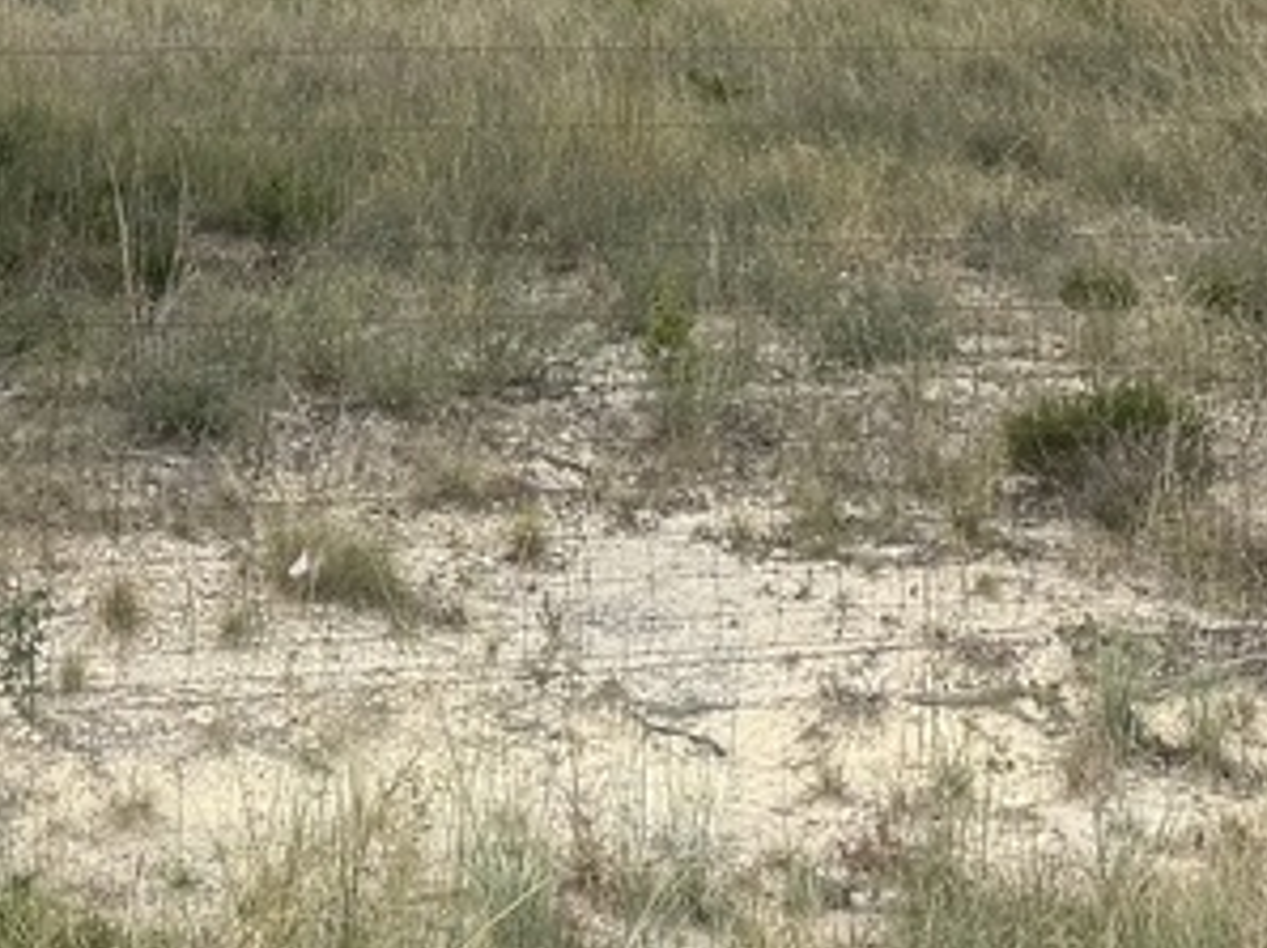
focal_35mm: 116
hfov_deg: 17.0
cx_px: 655
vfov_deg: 12.4
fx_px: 4242
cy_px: -251
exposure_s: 1/3021
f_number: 1.78
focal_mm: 6.76
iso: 80
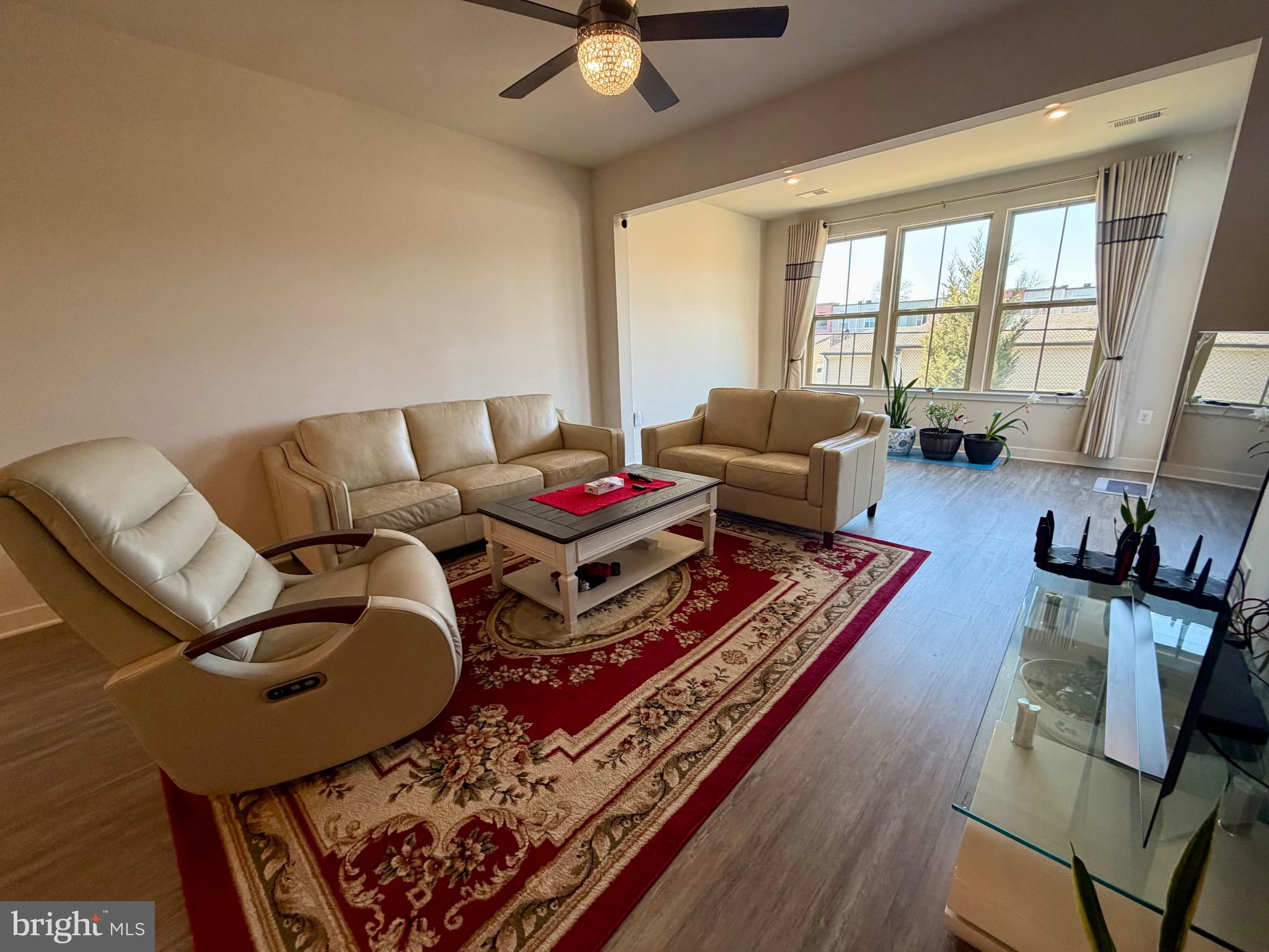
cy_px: 476
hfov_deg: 102.1
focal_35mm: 14
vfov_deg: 85.7
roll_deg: +1.1
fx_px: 513
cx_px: 634
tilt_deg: -15.2
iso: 250
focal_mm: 2.22
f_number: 2.2
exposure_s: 1/120
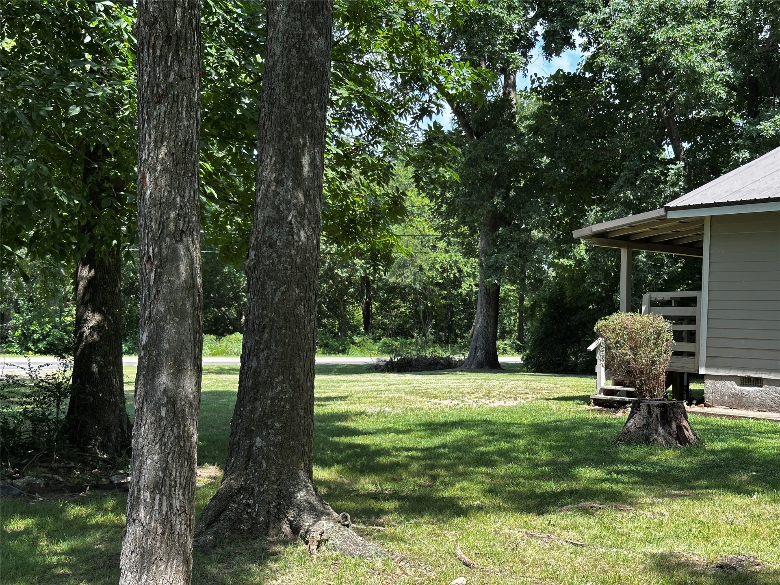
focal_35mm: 48
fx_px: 1082
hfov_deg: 39.7
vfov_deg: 30.3
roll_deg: -2.5
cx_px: 390
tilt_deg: +1.9
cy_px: 292
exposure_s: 1/612
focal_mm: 6.86
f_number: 1.78
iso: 64
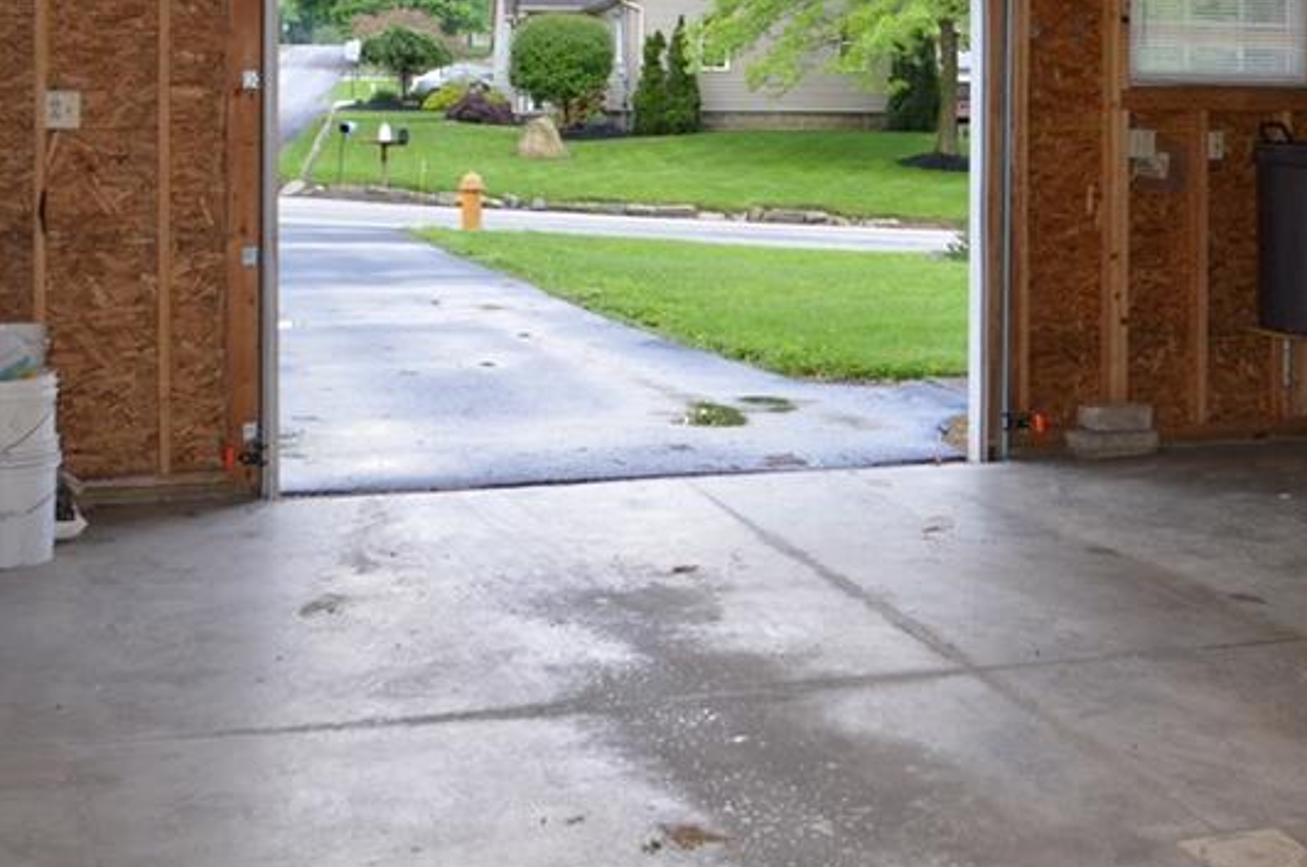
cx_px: 784
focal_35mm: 52
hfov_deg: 38.1
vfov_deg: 25.1
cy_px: 84
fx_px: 1885
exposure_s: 1/100
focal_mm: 18
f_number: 4
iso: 400
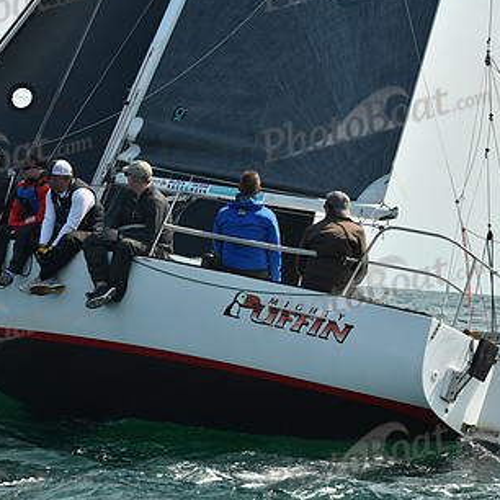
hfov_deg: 12.7
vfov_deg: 12.7
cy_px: 228
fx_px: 2239
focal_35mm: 137
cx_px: 178
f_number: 7.1
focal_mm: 85
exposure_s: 1/1250
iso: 320
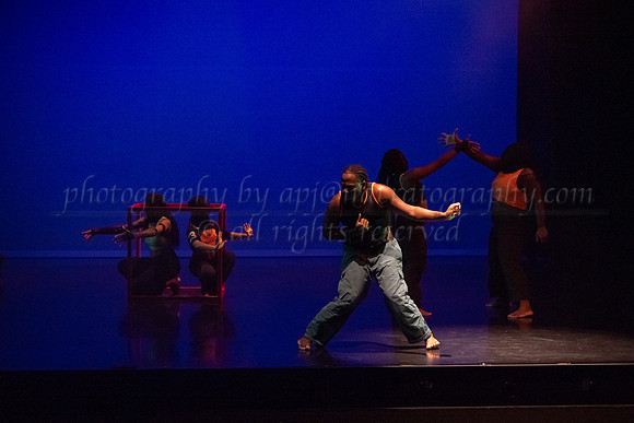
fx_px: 1540
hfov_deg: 23.2
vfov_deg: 15.6
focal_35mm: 87
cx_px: 370
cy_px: 247
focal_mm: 75
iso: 4000
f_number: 4
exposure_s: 1/400
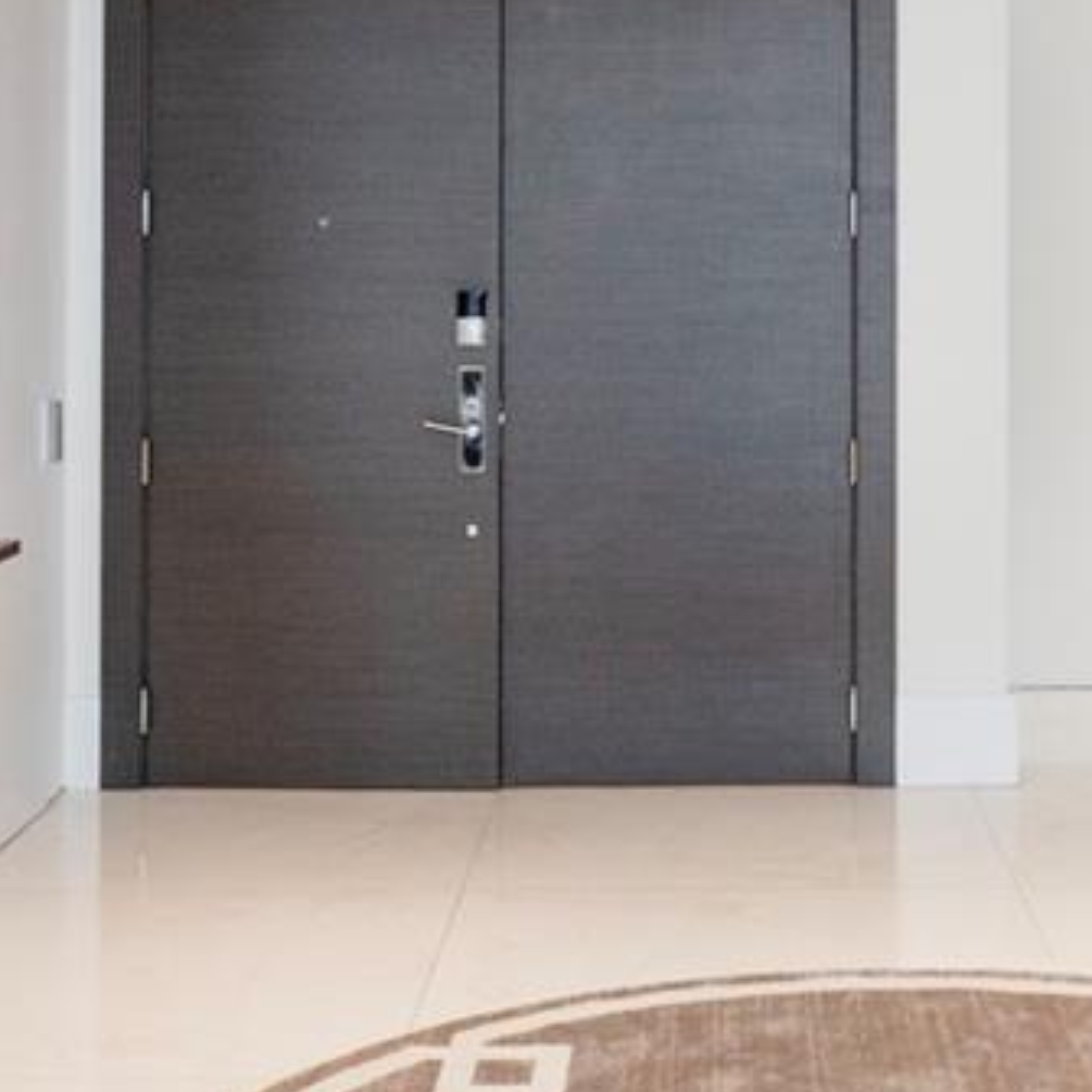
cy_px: 346
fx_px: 2392
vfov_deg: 25.5
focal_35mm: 67
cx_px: 623
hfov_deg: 25.7
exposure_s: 1/15
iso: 400
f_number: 7.1
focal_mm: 11
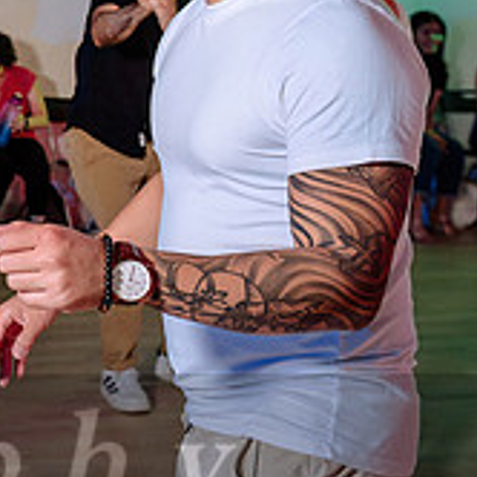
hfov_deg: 17.1
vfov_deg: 18.7
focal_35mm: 91
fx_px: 1419
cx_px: -261
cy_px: 24
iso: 800
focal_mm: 27
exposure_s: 1/125
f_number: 3.5
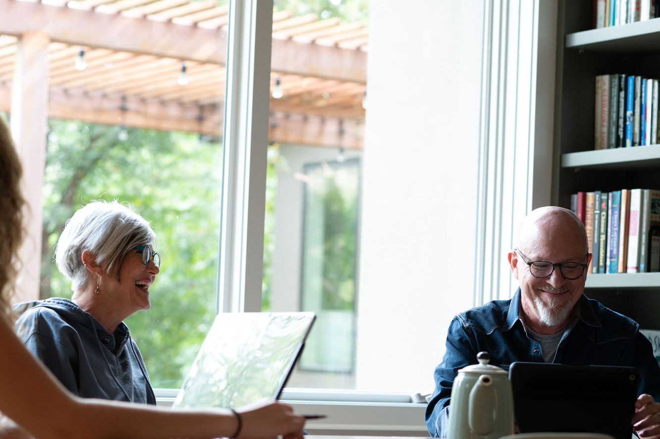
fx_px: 1869
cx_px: 297
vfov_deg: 13.4
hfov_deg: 20.0
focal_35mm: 102
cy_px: 210
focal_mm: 85
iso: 640
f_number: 4
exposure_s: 1/60
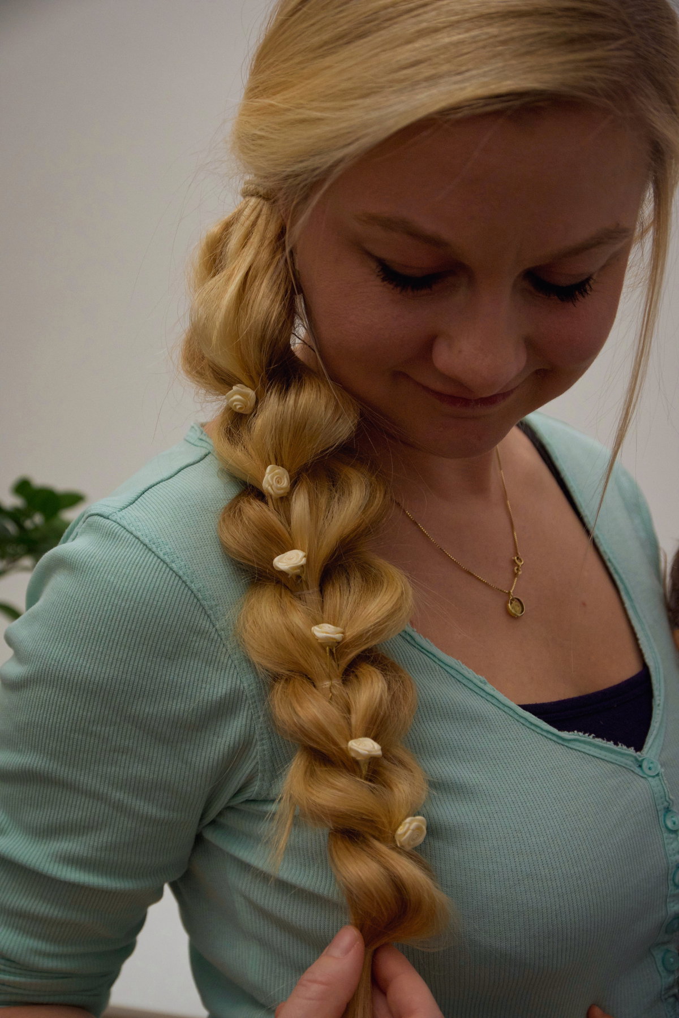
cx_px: 340
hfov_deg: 25.8
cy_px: 509
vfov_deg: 37.9
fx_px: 1485
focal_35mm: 52
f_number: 3.2
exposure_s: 1/400
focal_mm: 35
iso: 800
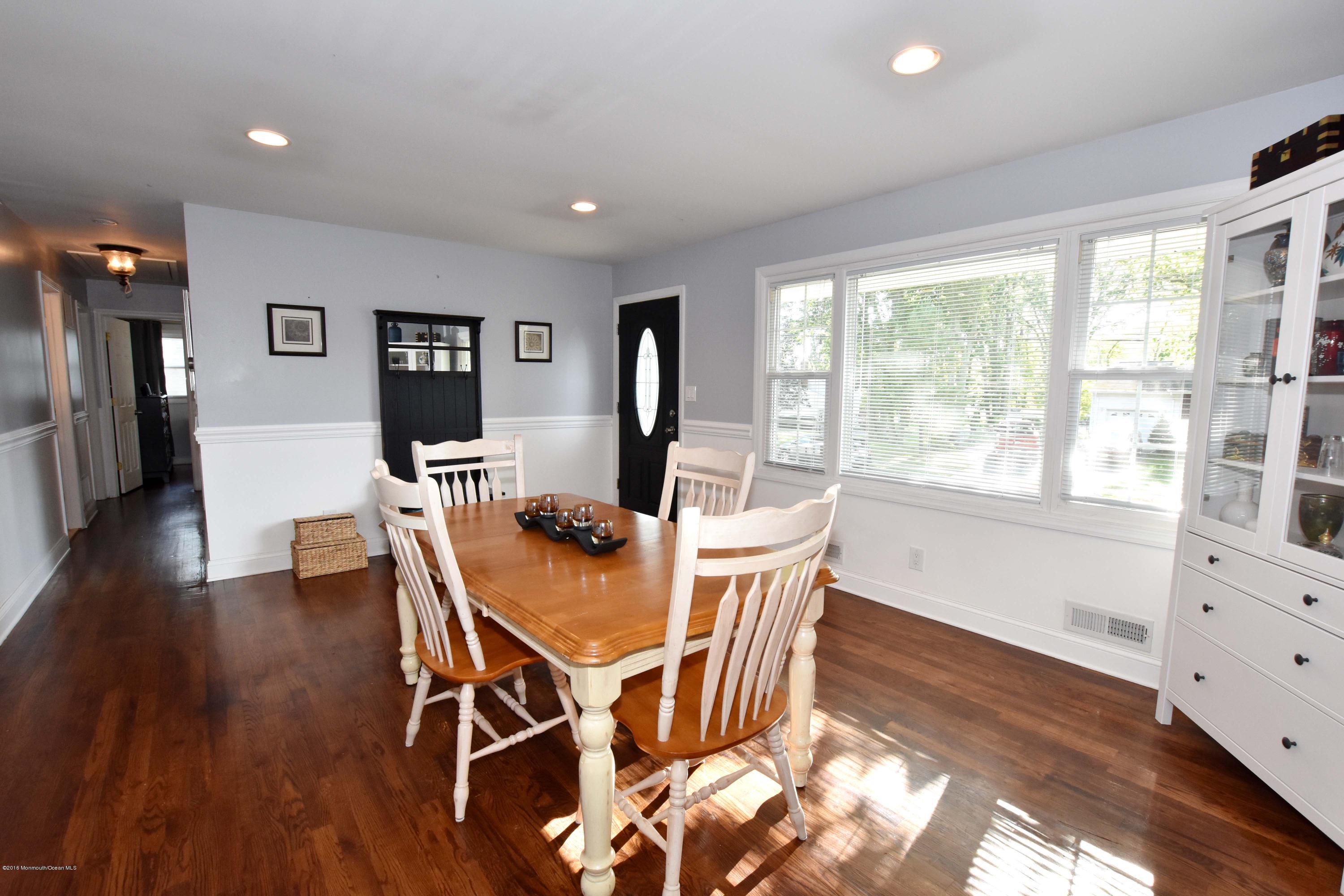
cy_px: 448
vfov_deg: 77.3
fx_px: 560
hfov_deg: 100.4
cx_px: 672
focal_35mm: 15
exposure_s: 1/60
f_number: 8
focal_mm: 10
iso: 1000
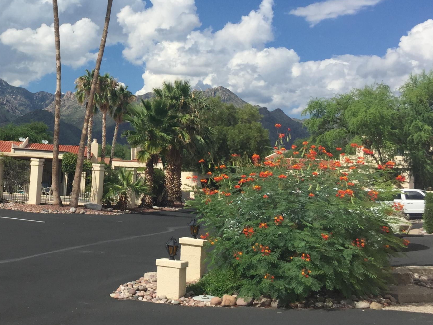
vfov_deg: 27.1
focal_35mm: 53
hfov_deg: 34.7
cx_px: 68
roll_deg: -4.9
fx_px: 663
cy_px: 81
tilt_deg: +9.2
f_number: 2.2
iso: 32
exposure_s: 1/3597
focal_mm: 4.15
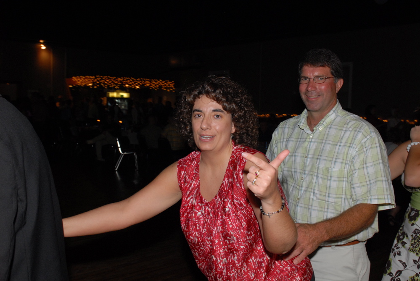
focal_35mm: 36
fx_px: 421
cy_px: 140
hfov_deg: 53.1
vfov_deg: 37.0
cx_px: 210
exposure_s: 1/60
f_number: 5.6
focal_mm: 24
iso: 400
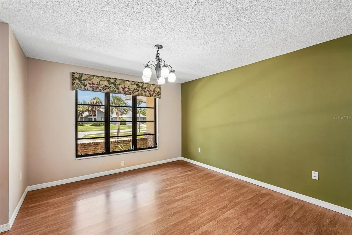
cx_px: 176
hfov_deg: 96.7
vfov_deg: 73.7
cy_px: 118
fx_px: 156
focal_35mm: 16
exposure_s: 1/13
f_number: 8
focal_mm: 16
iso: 400
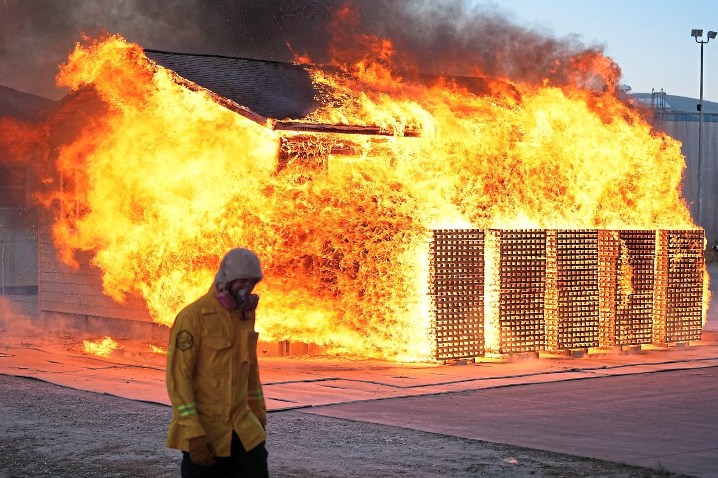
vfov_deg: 19.4
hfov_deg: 28.9
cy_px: 239
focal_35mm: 70
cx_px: 359
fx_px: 1396
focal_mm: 70
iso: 1000
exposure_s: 1/6400
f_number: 2.8
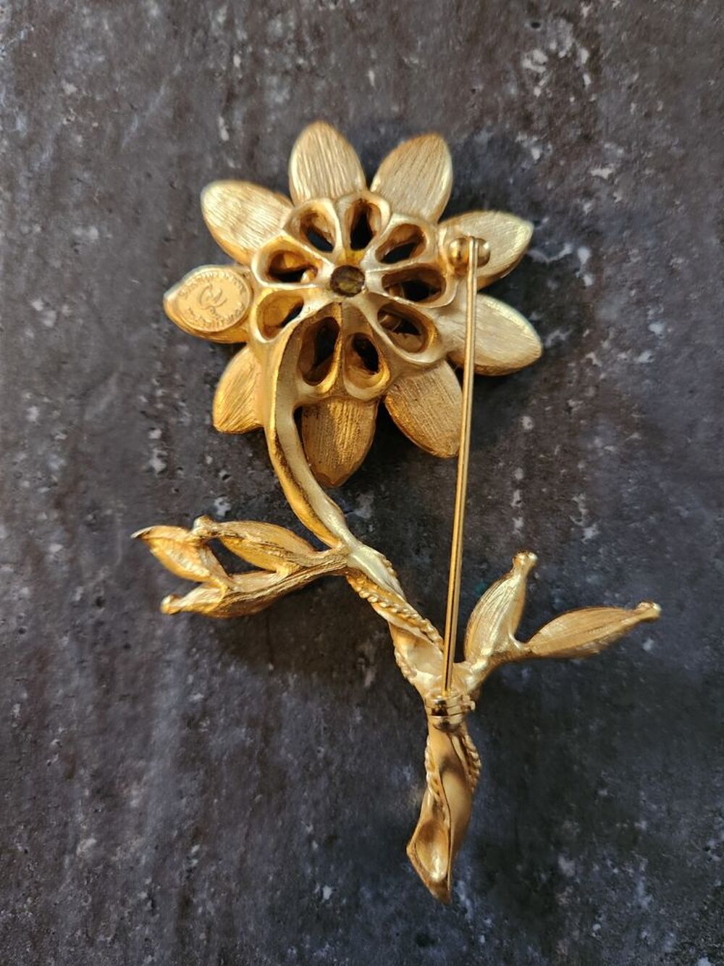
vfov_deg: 73.9
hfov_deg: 58.9
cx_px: 362
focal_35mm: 23
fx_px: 641
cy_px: 483
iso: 500
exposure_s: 1/33.3
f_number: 1.8
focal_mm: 5.4
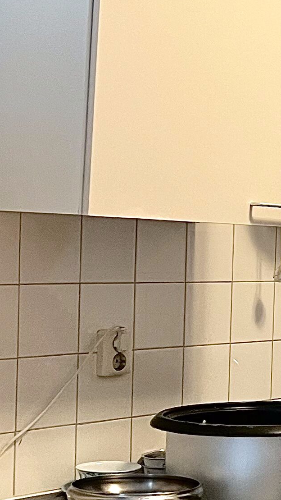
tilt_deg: +0.9
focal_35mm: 103
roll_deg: -1.3
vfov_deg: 20.7
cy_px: 235
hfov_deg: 10.3
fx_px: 1364
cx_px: 650
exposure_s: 1/50
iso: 250
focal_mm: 5.7
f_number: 1.5
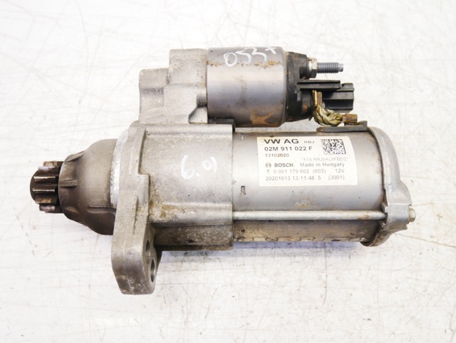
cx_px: 228
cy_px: 172
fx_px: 395
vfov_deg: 46.9
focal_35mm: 30
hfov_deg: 59.9
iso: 640
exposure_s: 1/60
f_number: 3.8
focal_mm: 15
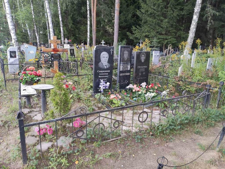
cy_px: 84
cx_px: 112
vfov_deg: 53.1
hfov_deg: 67.3
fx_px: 169
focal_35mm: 26
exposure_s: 1/60
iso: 265
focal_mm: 4.77
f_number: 1.75
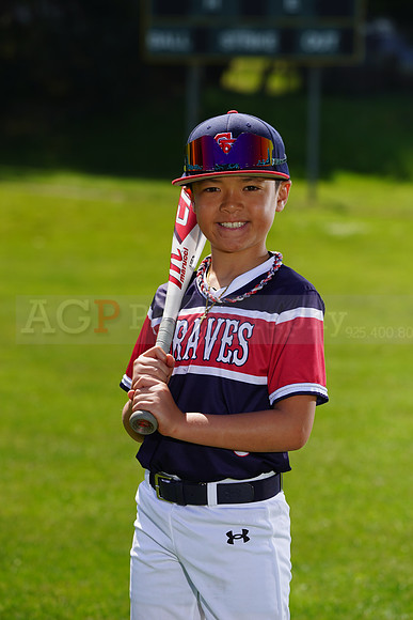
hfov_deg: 7.2
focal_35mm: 192
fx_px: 3302
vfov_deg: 10.7
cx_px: 206
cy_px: 310
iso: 100
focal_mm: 192
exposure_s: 1/250
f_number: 8
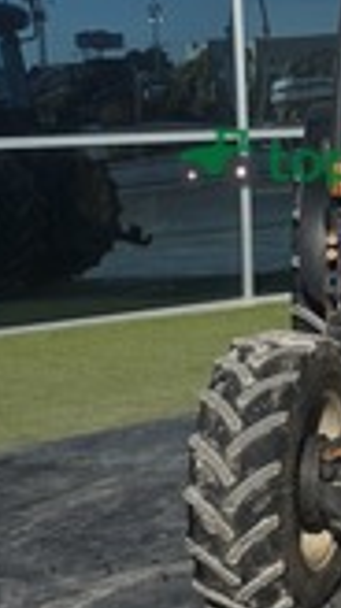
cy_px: 159
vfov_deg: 25.1
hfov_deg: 13.8
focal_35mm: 84
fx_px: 1353
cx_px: 458
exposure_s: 1/7944
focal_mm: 6.3
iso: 80
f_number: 1.7
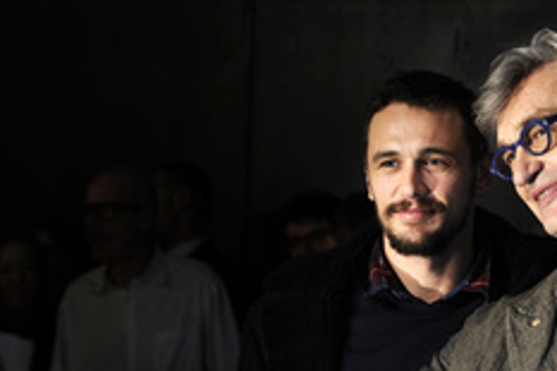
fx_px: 2938
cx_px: 479
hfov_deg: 10.8
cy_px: 225
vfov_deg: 7.2
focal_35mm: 190
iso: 200
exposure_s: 1/200
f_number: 7.1
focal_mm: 98
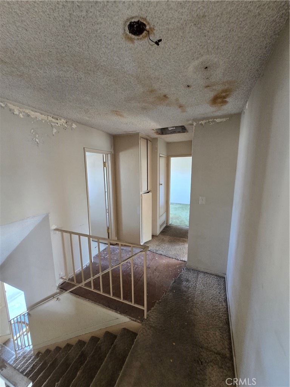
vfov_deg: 106.2
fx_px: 145
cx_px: 145
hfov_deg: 89.9
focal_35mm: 13
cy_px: 194
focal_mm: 2.2
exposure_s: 1/60
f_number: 2.2
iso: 500
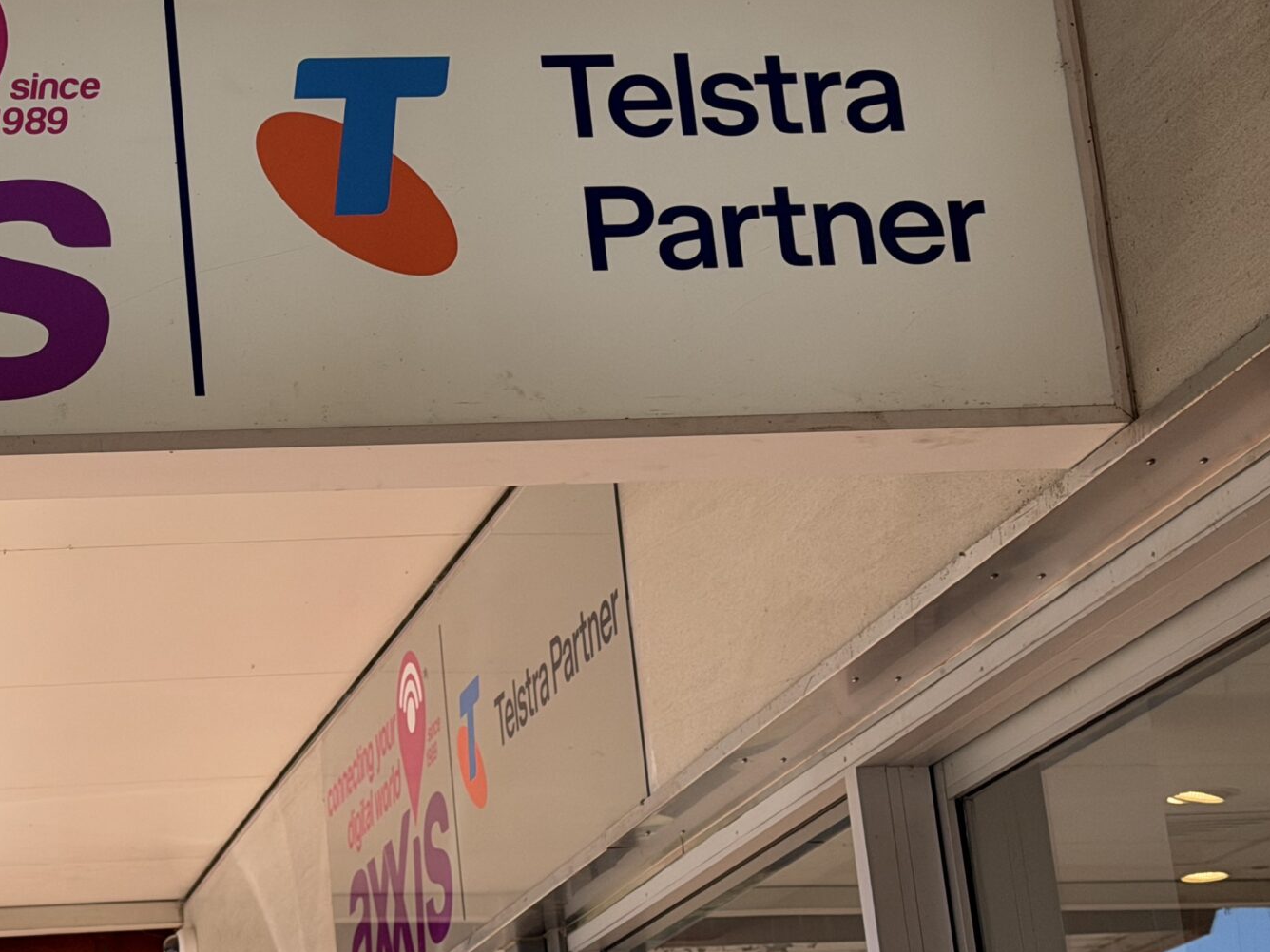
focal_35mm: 92
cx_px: 88
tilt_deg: +16.4
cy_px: 529
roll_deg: +3.3
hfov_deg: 20.8
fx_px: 3375
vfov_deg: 16.1
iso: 64
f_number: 1.78
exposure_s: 1/1883
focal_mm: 6.76
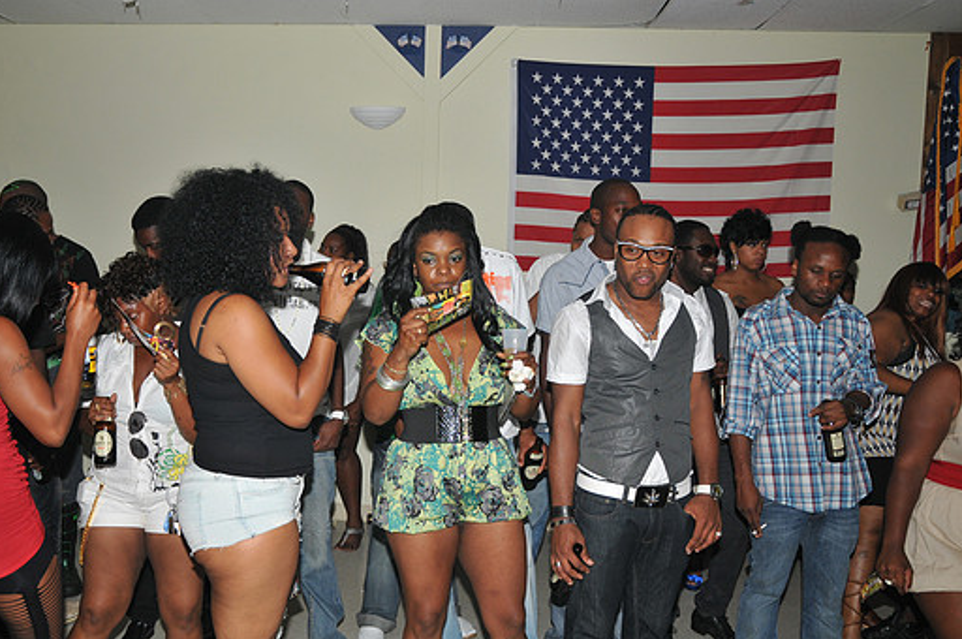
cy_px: 298
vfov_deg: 38.8
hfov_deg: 55.7
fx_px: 907
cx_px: 428
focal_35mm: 34
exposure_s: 1/250
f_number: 5
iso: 320
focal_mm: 20
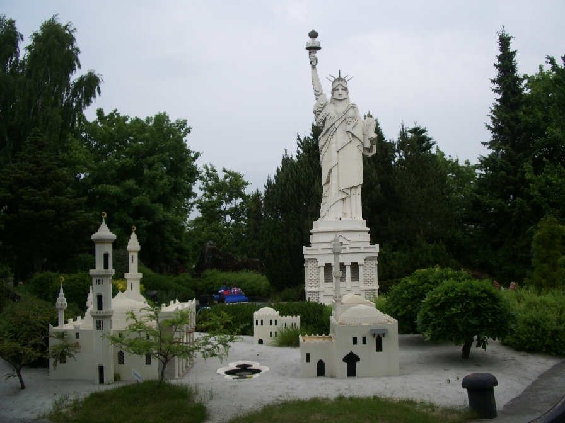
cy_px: 212
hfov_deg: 52.6
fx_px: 571
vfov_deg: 40.7
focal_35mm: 35
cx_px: 282
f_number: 4.3
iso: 50
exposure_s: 1/400
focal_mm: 5.8
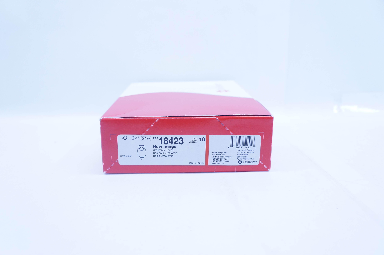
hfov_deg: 62.0
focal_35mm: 30
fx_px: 320
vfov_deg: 43.5
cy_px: 128
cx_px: 192
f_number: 4.5
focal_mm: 20
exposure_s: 1/200
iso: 800
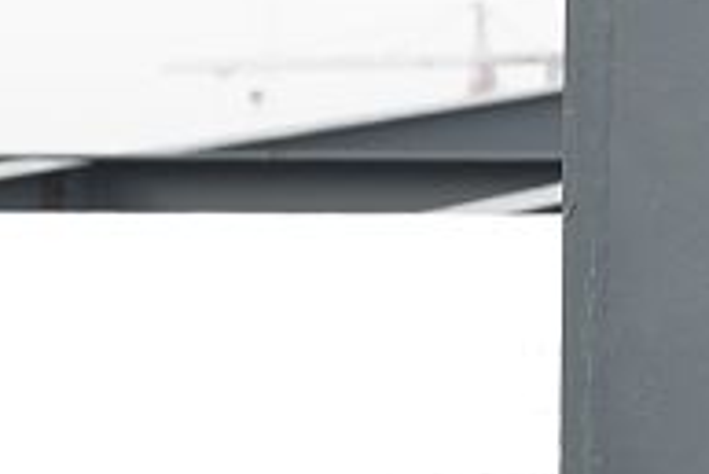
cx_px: 1580
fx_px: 4159
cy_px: 298
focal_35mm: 211
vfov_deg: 6.5
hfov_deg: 9.0
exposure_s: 1/100
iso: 100
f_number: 5
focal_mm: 34
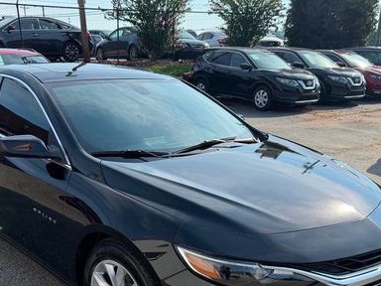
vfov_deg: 35.1
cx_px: 174
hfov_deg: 46.7
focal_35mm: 40
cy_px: 216
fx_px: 440
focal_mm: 6.76
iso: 100
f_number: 1.78
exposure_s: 1/3021
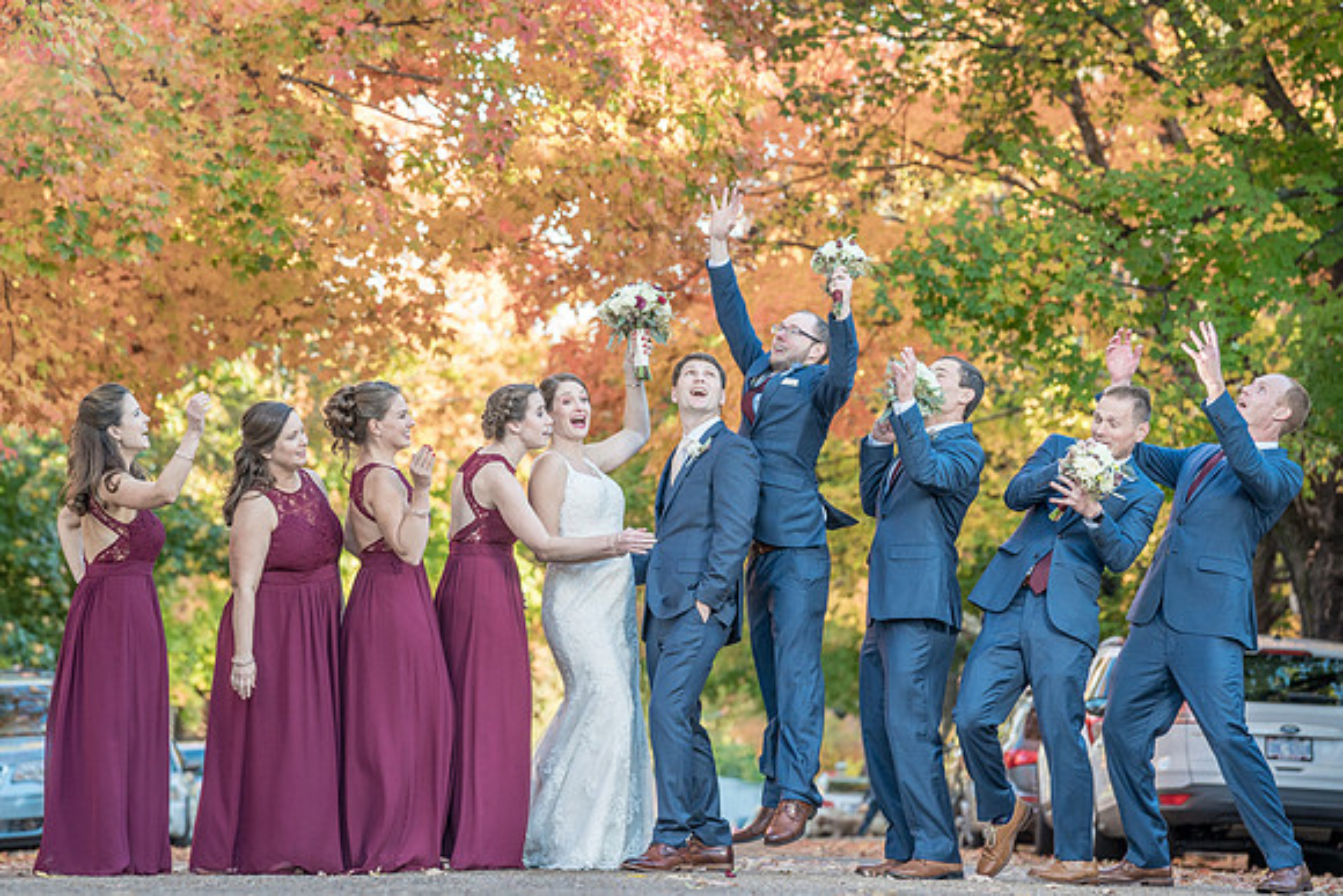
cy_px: 472
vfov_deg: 7.9
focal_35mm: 174
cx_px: 619
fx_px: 6494
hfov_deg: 11.8
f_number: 5.6
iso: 800
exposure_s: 1/200
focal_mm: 161
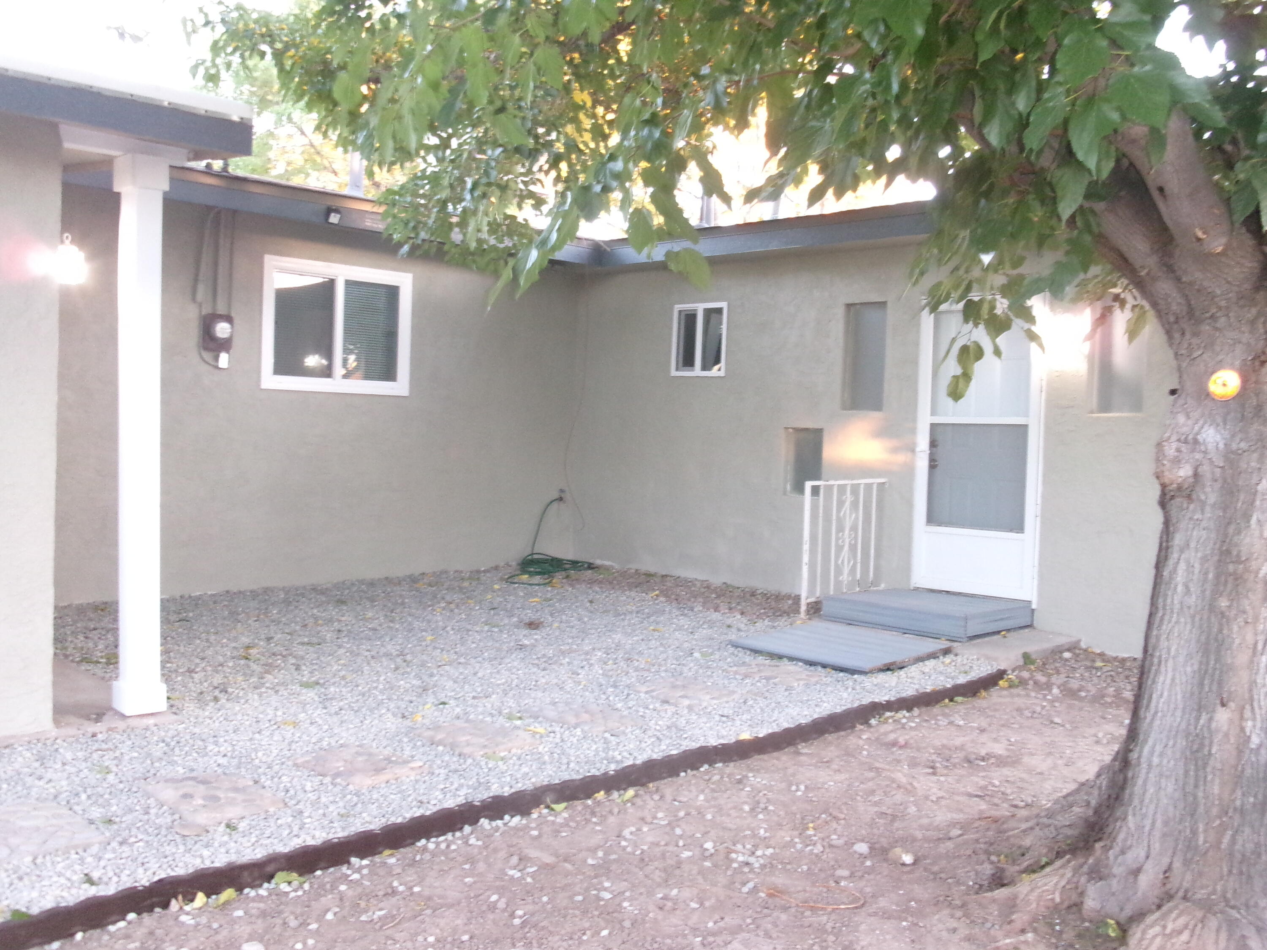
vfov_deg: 39.7
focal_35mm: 36
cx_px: 634
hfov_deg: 51.4
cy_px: 475
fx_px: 1318
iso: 579
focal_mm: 6.4
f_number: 4.5
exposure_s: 1/17
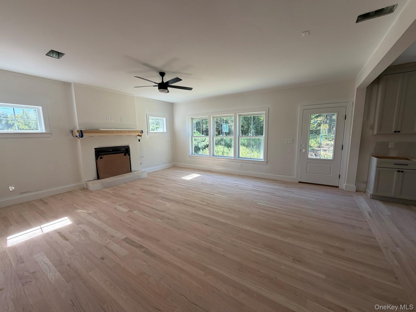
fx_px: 168
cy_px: 156
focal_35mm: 14
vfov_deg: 85.7
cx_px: 208
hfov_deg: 102.1
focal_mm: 2.22
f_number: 2.2
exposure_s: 1/121
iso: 64
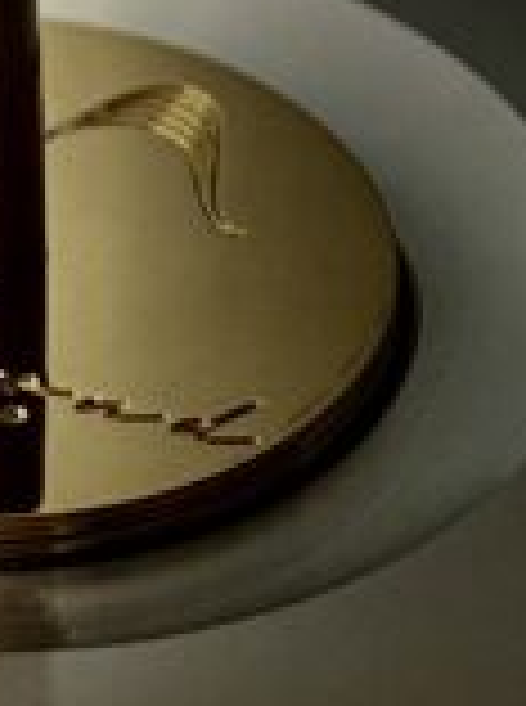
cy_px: -337
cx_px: -823
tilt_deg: -26.0
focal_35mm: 314
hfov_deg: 4.6
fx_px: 6388
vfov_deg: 6.3
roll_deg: +1.7
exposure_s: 1/167
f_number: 1.78
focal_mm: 6.76
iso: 50
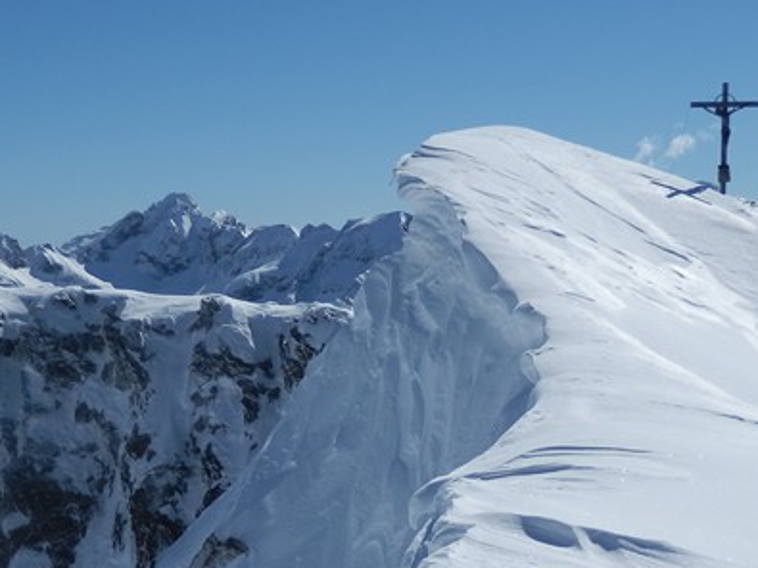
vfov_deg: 19.5
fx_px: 1642
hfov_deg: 26.0
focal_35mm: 75
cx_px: 384
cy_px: 443
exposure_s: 1/320
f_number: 10.1
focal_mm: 6.6
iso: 80
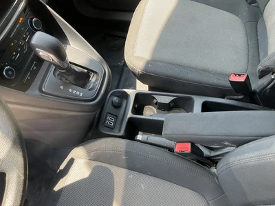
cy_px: 103
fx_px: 230
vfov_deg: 48.2
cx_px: 138
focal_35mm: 29
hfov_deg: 61.7
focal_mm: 3
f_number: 1.8
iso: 64
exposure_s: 1/96
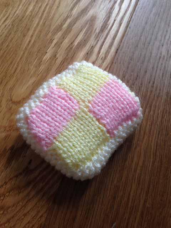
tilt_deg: -68.8
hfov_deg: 42.9
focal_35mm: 33
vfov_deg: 55.4
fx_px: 217
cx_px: 86
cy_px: 114
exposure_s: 1/20
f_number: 2.4
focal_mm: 4.12
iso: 160
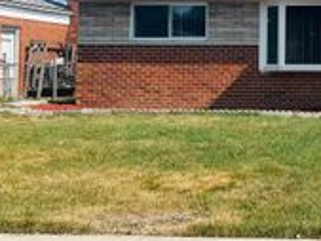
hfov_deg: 22.0
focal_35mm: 77
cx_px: 450
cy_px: 46
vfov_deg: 19.0
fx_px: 715
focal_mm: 5.7
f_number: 1.5
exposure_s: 1/5587
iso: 50
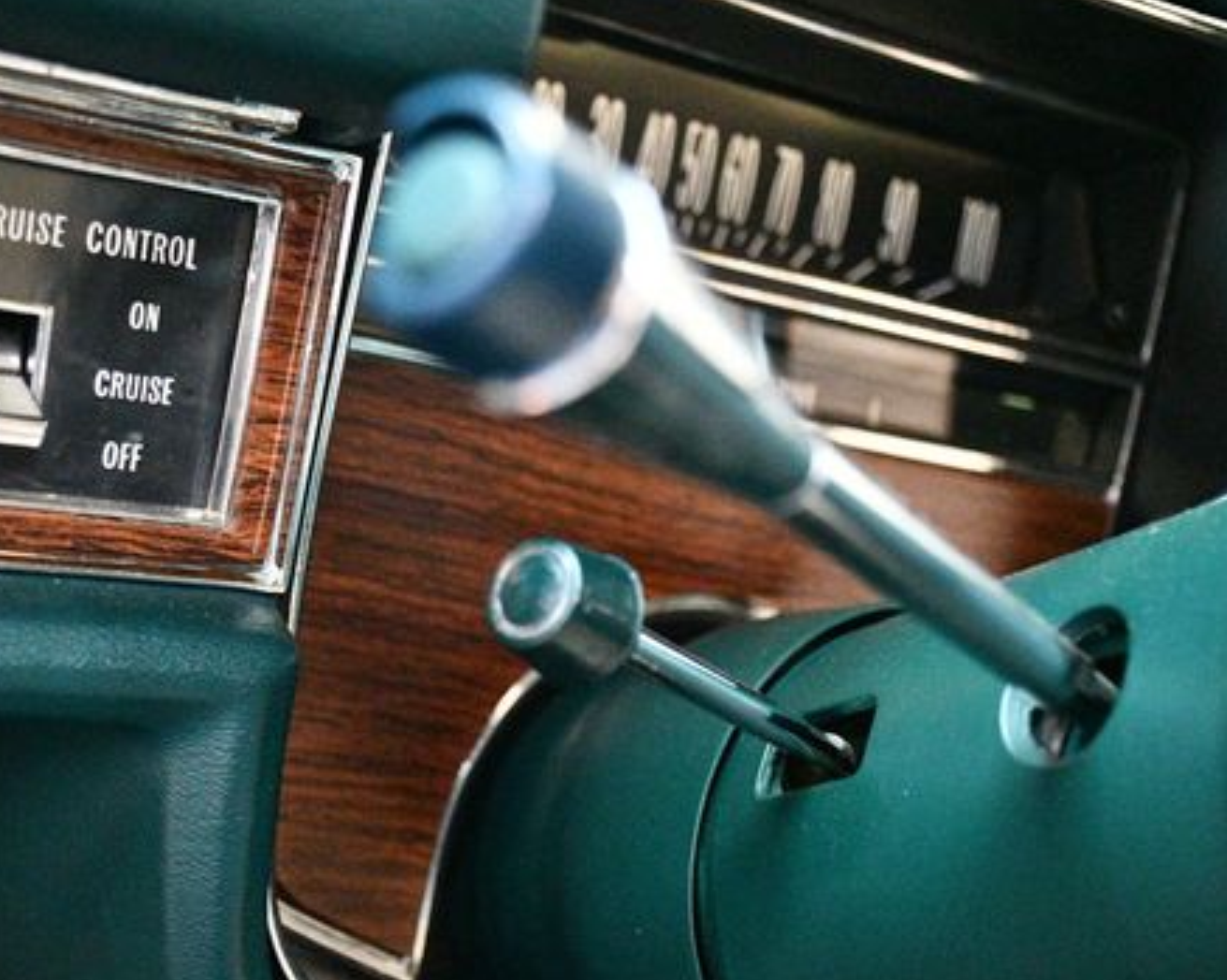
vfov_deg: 27.5
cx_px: 519
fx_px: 1996
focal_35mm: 55
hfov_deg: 34.1
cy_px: 567
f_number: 4
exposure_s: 1/60
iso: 12800
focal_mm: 27
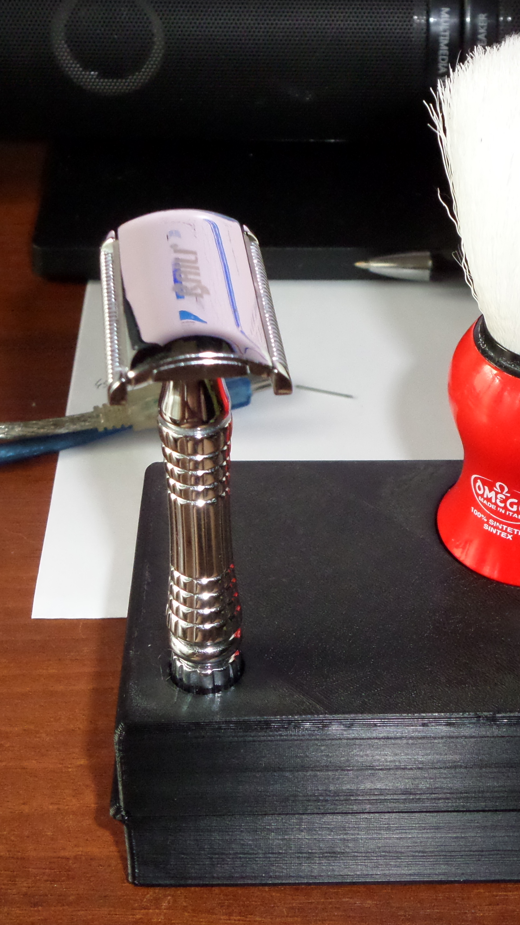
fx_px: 1520
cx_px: 366
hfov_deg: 19.3
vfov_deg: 33.8
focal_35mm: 62
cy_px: 457
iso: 400
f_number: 3.9
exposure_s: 1/20
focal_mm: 7.6
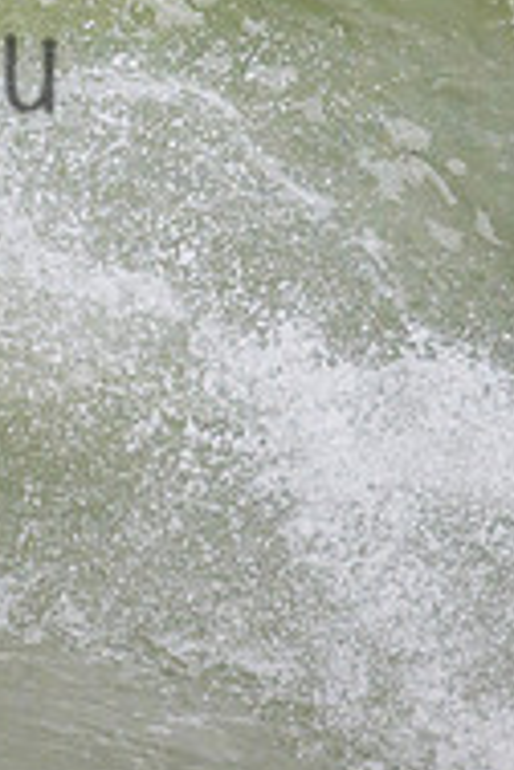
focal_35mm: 3182
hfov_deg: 0.4
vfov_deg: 0.6
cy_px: -216
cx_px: -27
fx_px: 68143
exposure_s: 1/2000
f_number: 11
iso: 1000
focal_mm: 800
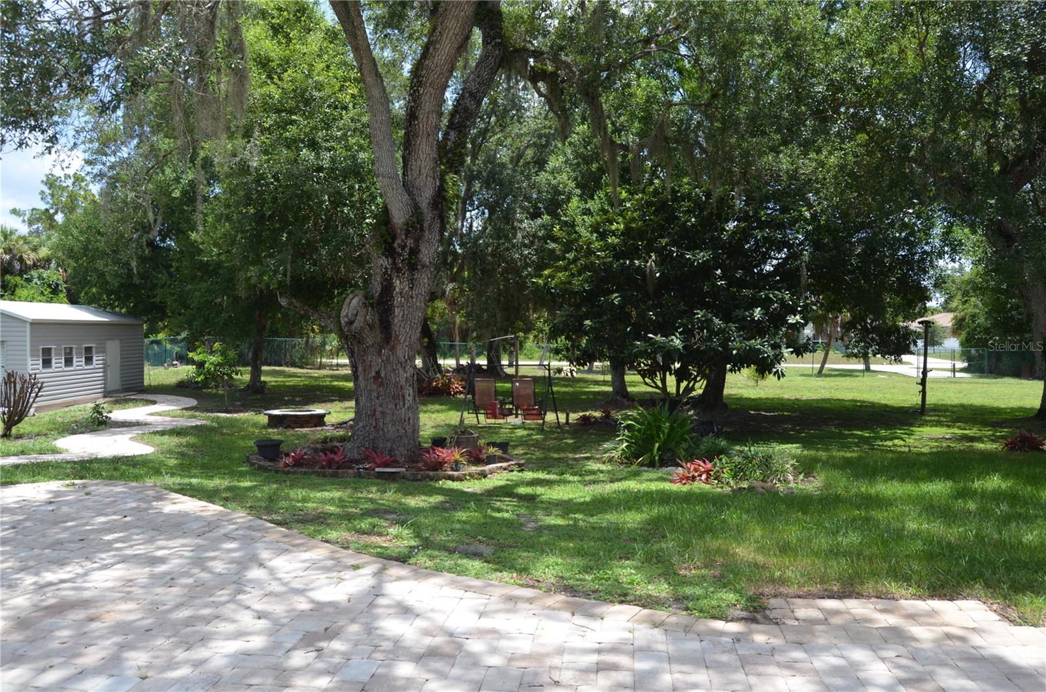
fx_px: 783
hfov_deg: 67.5
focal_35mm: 27
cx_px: 523
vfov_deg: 47.7
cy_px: 346
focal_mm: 18
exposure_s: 1/250
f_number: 8
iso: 200
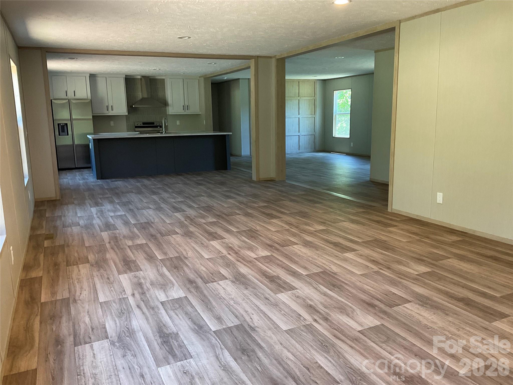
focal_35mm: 29
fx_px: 430
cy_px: 192
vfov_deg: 48.2
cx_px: 256
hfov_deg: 61.7
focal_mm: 3
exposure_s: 1/60
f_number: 1.8
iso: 80
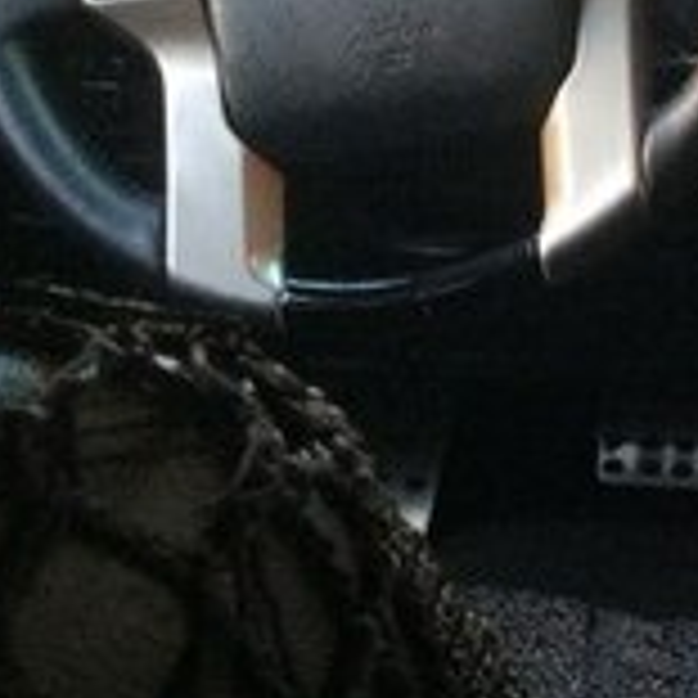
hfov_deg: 14.3
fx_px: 2487
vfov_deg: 15.1
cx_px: 1207
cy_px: -263
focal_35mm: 109
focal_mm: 4.15
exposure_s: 1/33
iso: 250
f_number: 2.2
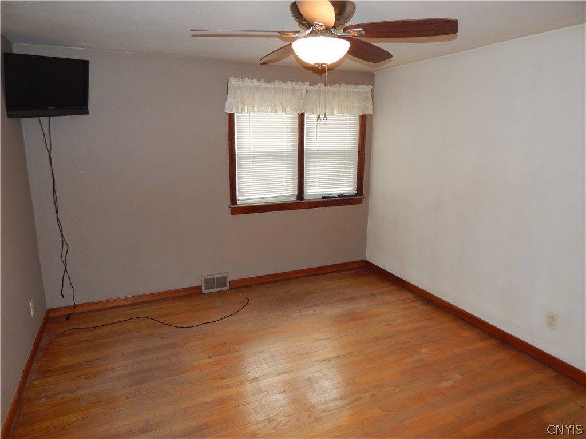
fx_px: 389
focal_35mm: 23
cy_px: 220
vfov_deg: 58.9
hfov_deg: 73.9
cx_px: 293
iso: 200
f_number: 3
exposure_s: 1/30
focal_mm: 4
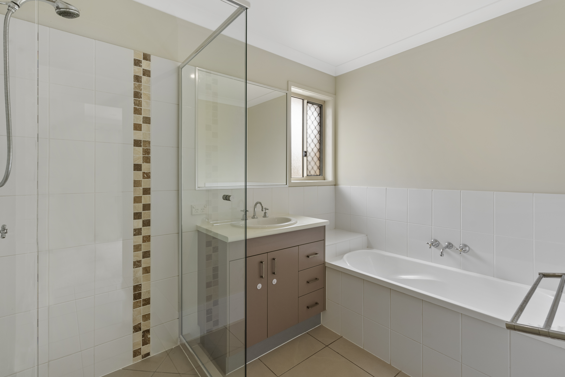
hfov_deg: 96.7
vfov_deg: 73.8
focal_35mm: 16
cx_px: 282
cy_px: 188
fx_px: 251
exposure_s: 1/3
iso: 640
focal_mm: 16
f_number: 8
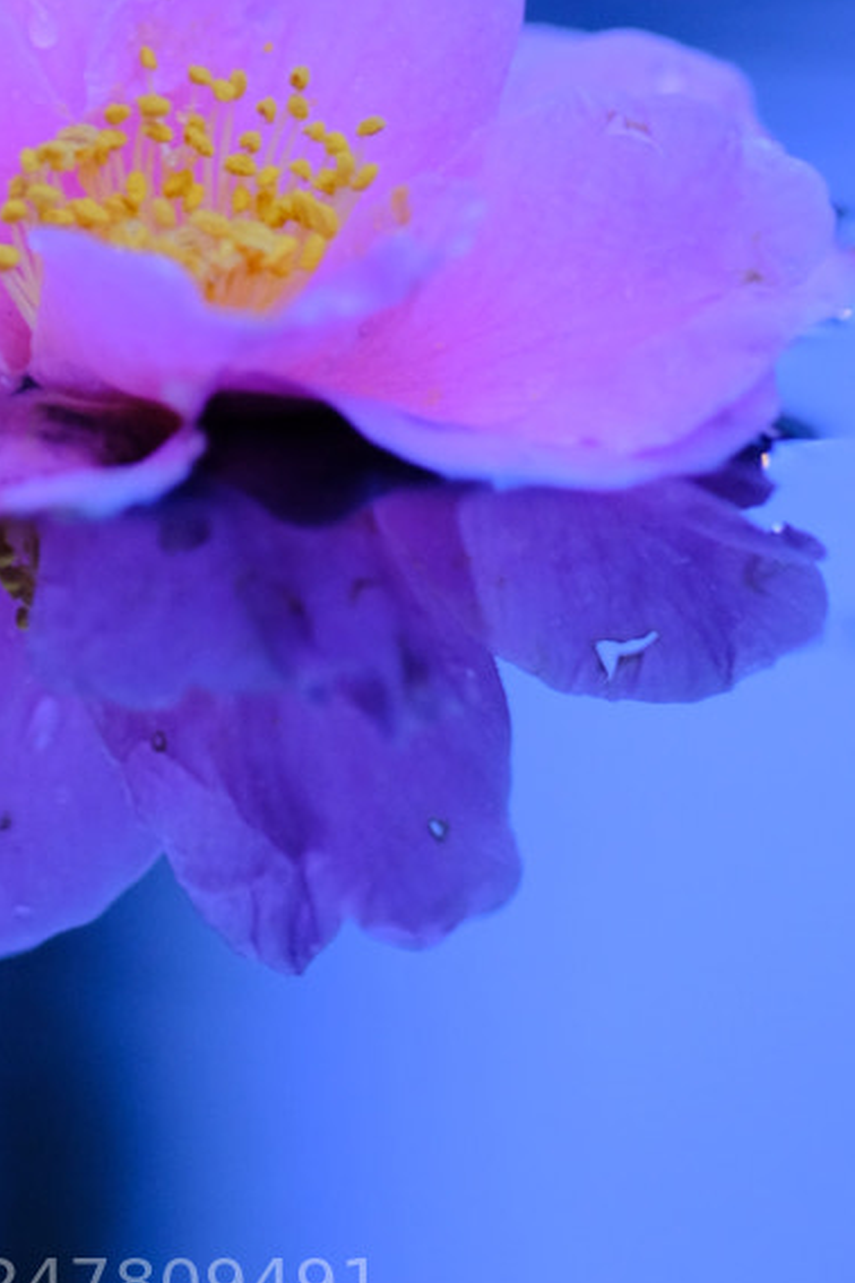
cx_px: 404
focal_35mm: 381
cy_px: -348
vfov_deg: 5.4
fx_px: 13572
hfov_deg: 3.6
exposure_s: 1/20
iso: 800
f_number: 2
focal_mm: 90
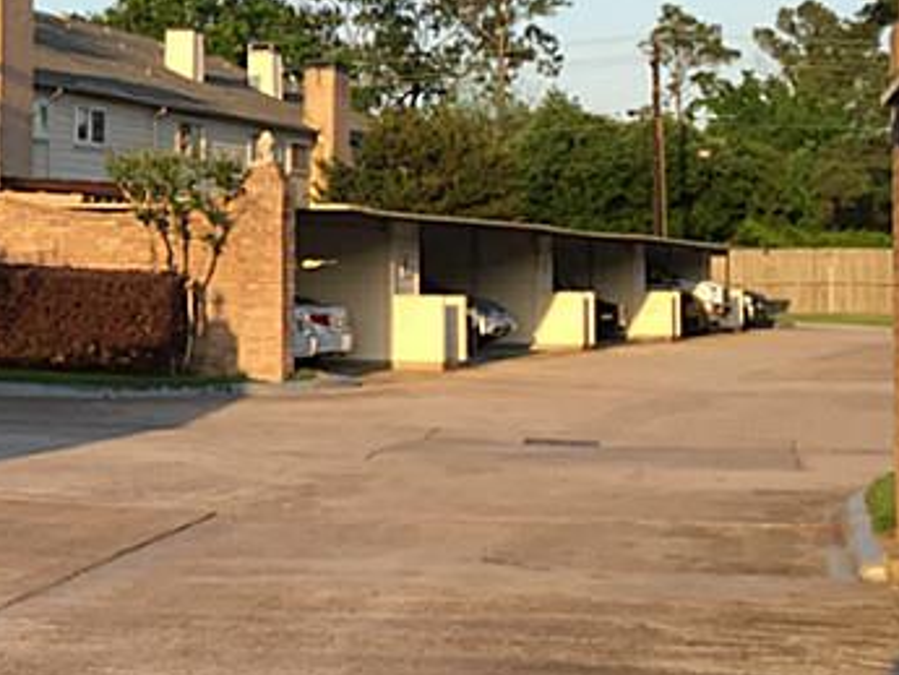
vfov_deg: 17.1
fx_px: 2234
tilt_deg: +0.7
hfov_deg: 21.2
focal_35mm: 86
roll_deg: -0.6
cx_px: -180
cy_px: 190
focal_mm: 4.15
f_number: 2.2
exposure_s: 1/549
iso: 32
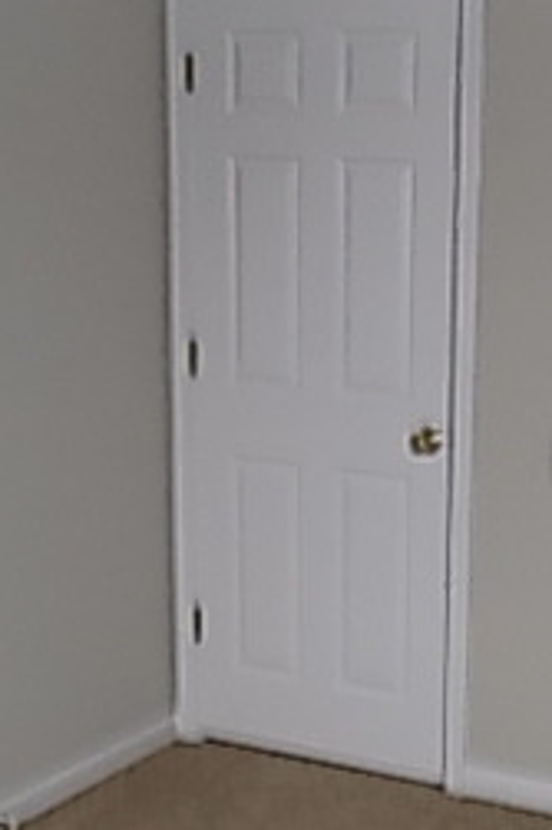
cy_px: 466
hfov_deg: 21.1
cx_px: 605
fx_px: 1405
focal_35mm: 61
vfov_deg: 32.9
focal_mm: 4
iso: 200
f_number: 3.1
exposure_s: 1/30
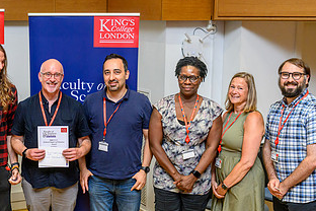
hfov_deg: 29.8
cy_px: 124
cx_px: 66
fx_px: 579
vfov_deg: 20.6
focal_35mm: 66
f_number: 3.5
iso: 2500
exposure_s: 1/200
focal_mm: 35
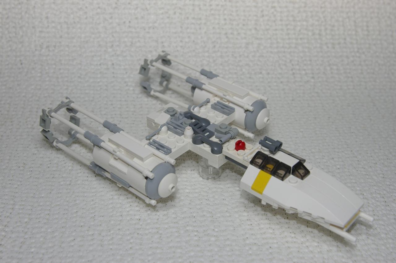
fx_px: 544
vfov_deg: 27.2
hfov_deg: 40.0
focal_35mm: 50
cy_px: 132
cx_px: 198
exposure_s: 1/50
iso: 200
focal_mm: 33
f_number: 8
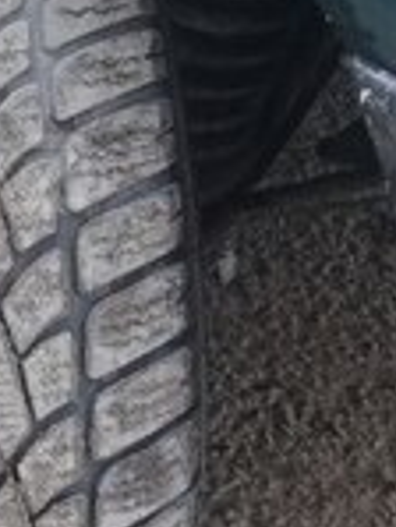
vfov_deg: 19.0
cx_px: -187
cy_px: 173
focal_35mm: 103
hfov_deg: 13.6
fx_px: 1569
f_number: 2.2
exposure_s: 1/100
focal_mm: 3.3
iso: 80
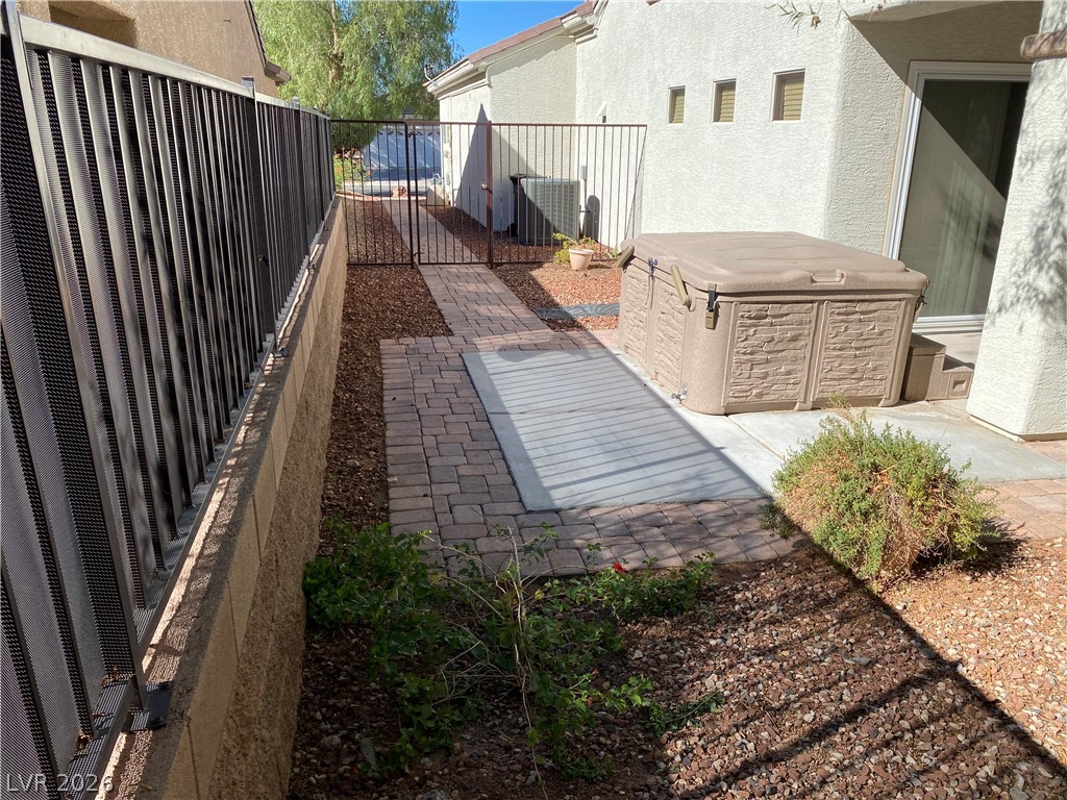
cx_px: 534
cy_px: 400
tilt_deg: -18.5
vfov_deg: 53.1
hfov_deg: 67.3
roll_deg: +0.0
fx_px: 801
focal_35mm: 26
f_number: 1.8
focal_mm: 4.25
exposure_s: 1/2066
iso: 32
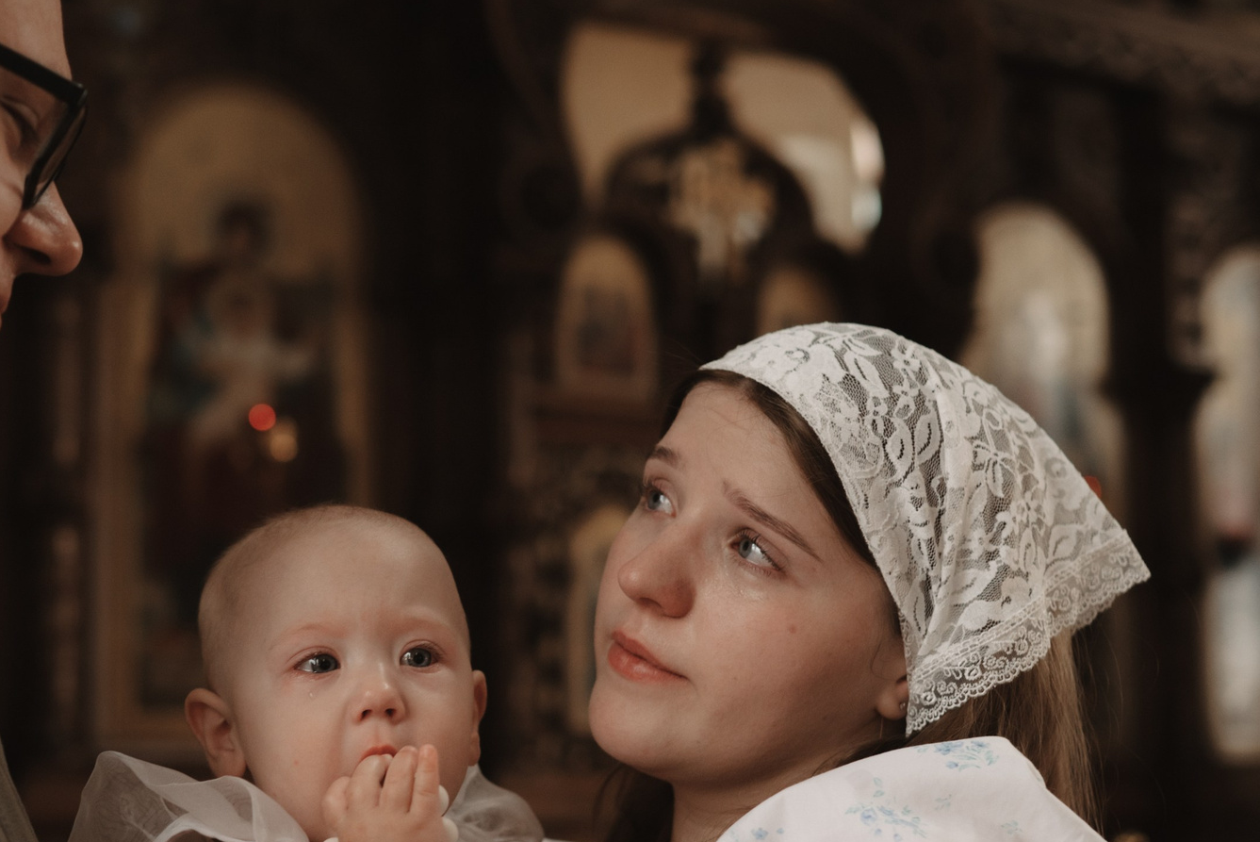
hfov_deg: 29.9
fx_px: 2346
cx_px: 432
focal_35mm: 67
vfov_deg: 20.2
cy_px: 635
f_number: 2.2
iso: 500
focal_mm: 35
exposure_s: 1/320
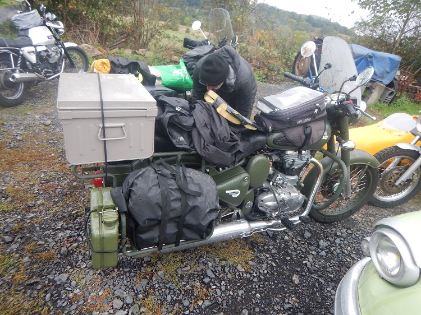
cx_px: 210
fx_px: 292
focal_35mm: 24
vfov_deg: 56.8
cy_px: 158
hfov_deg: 71.6
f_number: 2.8
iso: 125
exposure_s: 1/100
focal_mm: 4.3
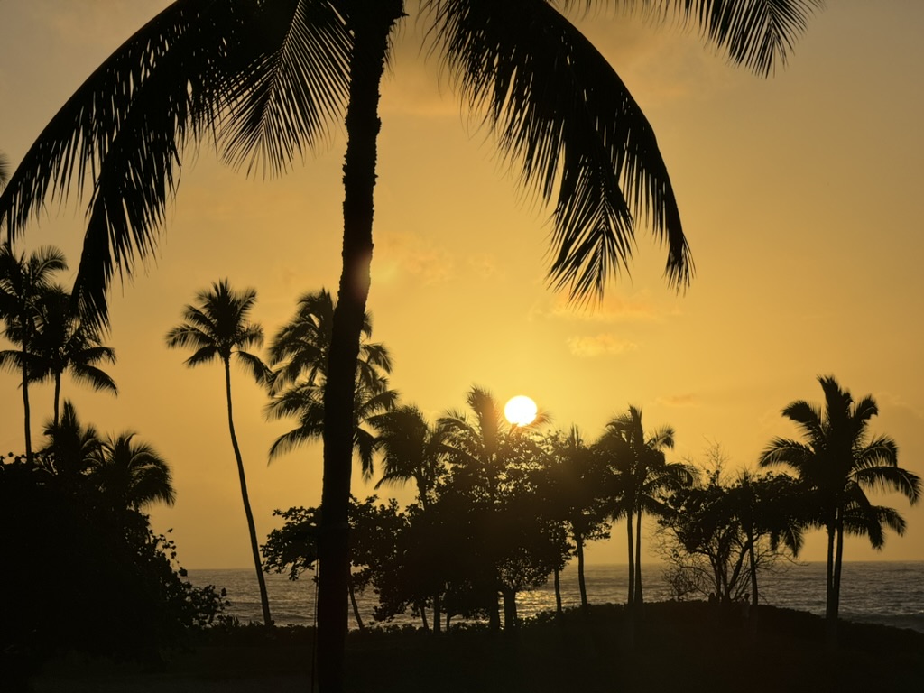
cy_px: 346
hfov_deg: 16.4
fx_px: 3203
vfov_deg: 12.3
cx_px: 462
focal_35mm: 120
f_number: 2.8
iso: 40
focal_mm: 15.66
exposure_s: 1/6289
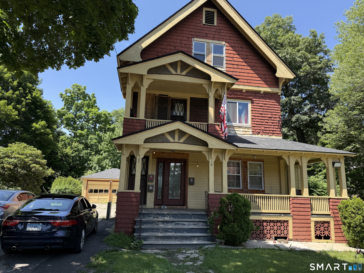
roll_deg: -2.1
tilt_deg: +11.9
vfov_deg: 56.8
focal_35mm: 24
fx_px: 252
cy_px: 136
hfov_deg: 71.6
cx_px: 182
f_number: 1.78
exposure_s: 1/1211
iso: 100
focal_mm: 6.76
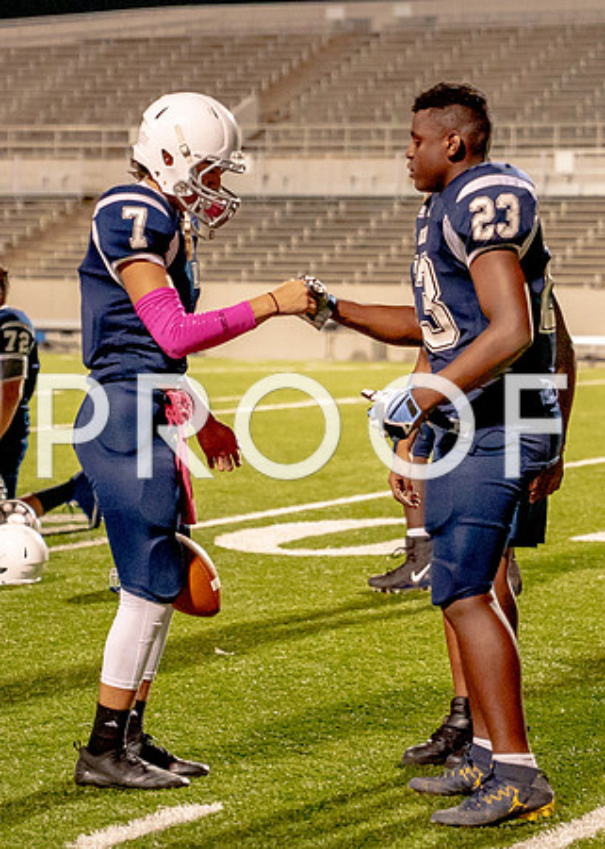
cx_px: 296
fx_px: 3272
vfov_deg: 14.8
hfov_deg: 10.6
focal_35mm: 136
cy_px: 391
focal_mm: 70
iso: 6400
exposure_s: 1/1500
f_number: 2.8
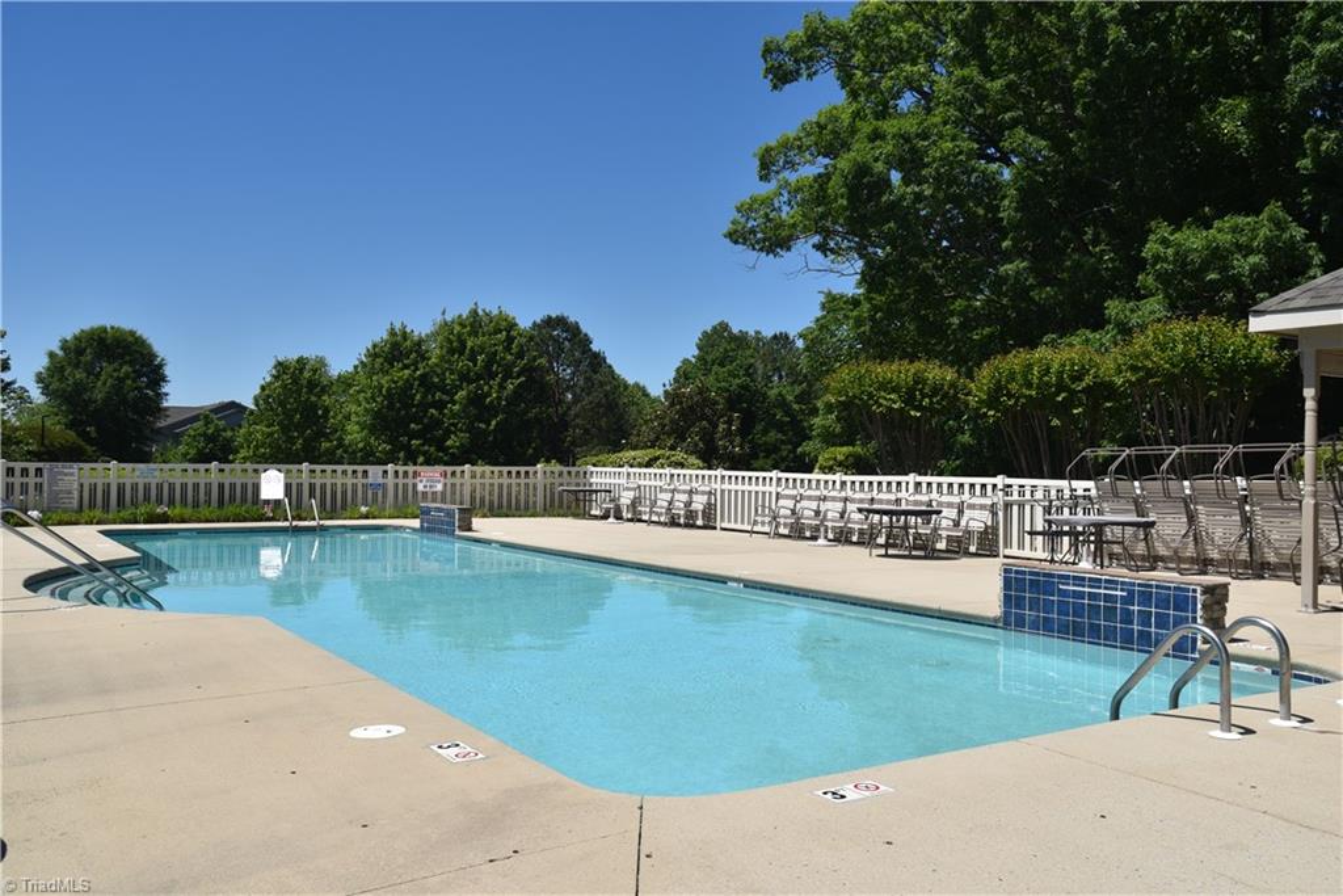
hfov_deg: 60.3
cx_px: 672
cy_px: 448
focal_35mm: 31
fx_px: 1157
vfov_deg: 42.3
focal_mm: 31
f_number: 13
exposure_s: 1/200
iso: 100
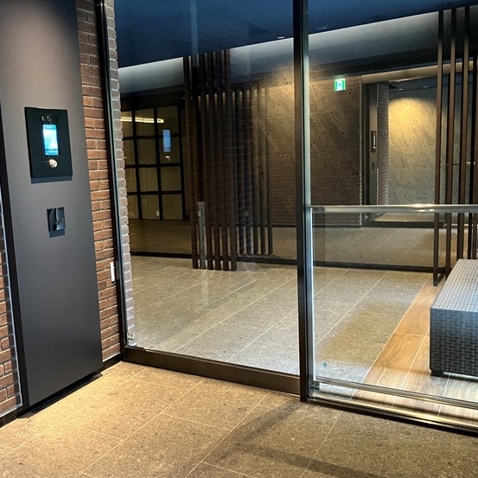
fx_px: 531
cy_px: 245
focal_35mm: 34
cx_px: 164
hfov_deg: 47.8
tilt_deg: -8.8
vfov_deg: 48.4
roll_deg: +2.8
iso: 640
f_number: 1.8
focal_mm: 3.99
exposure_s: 1/30
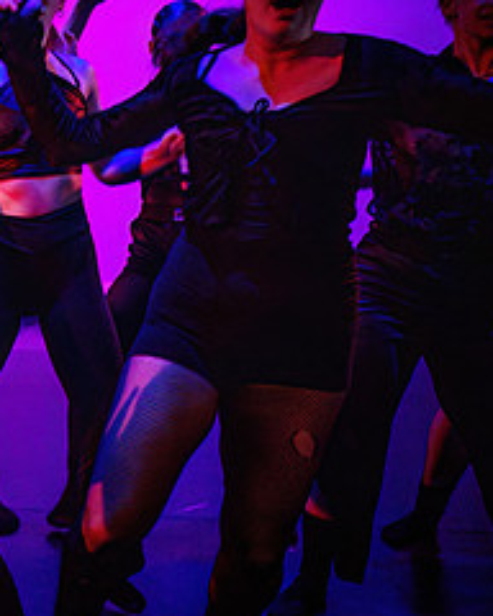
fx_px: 1167
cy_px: 300
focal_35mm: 64
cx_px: -358
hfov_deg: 19.0
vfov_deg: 29.6
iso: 3200
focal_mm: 24
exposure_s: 1/300
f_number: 2.8
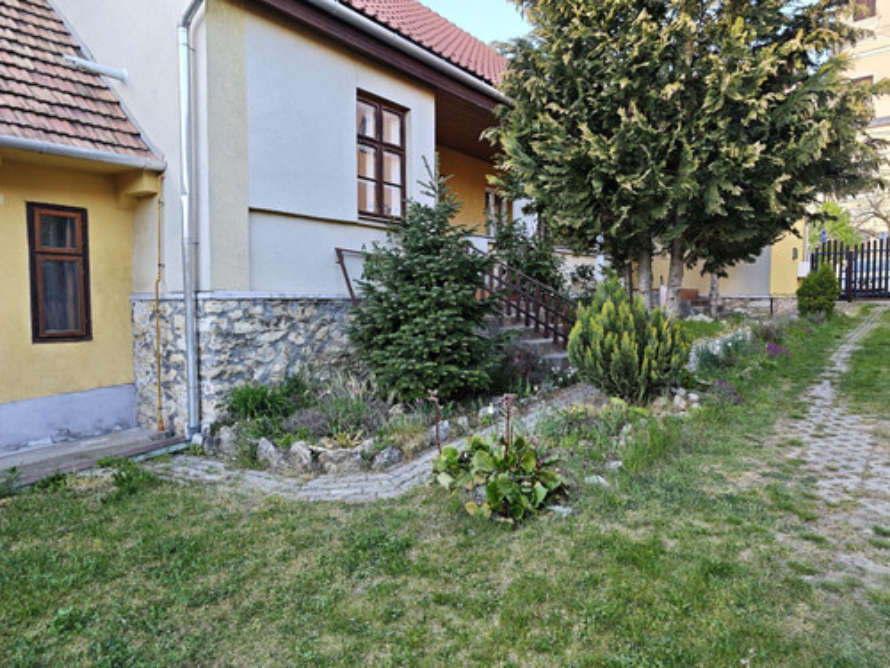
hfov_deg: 73.9
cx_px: 445
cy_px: 334
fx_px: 591
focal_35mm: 23
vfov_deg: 58.9
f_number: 1.67
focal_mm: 8.71
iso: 50
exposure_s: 1/572
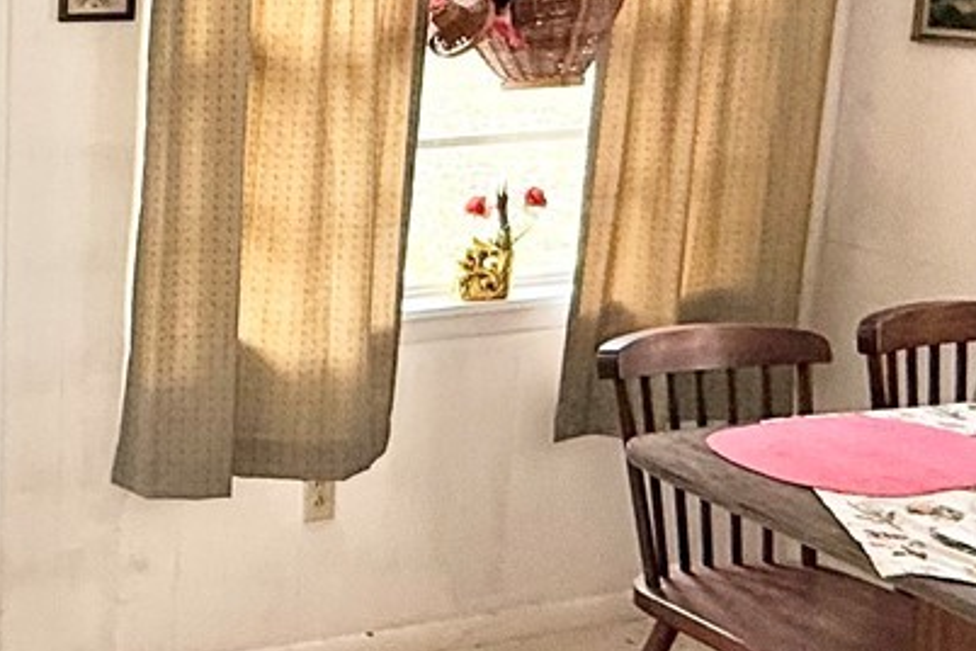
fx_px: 1572
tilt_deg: -12.0
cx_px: -202
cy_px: 185
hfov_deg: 29.5
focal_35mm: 58
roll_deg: +0.8
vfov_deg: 23.2
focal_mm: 2.22
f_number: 2.2
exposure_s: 1/99
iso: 64
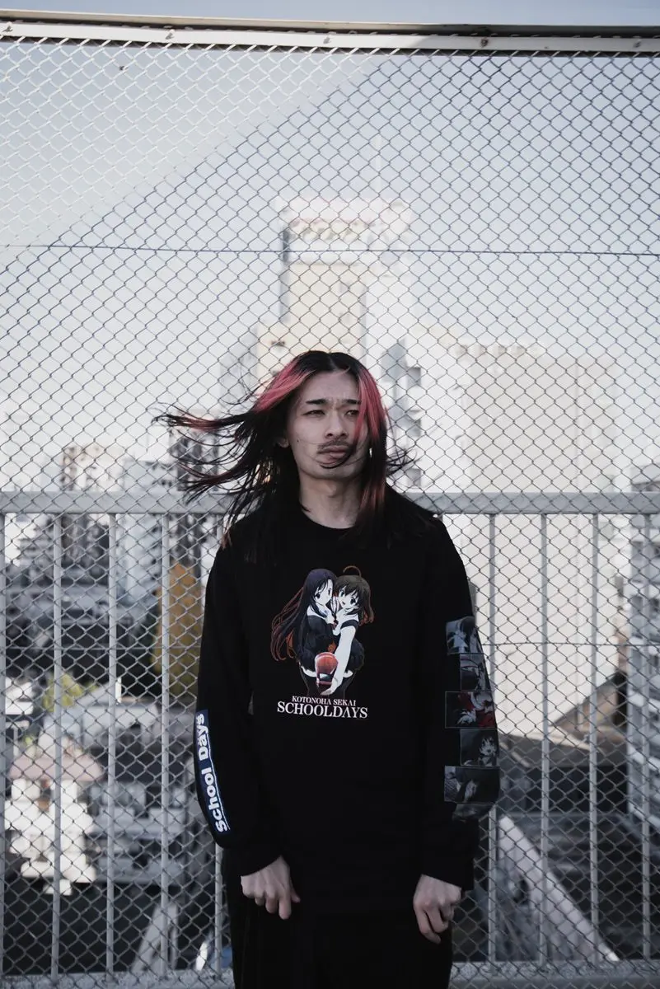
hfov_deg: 43.6
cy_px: 494
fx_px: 824
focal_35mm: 30
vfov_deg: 61.9
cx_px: 330
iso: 125
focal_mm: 30
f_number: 4
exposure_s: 1/200
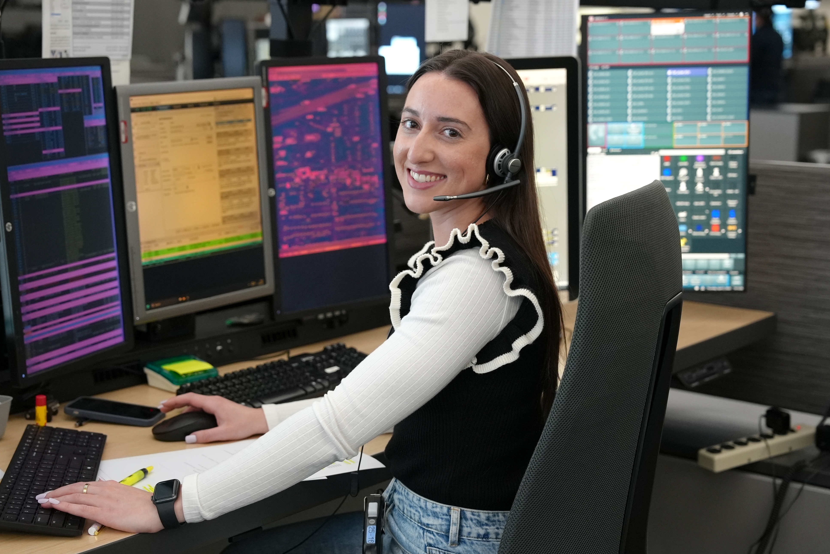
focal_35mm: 59
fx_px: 1361
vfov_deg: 23.0
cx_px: 389
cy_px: 265
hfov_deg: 33.9
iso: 5000
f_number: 4
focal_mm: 54
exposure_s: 1/160
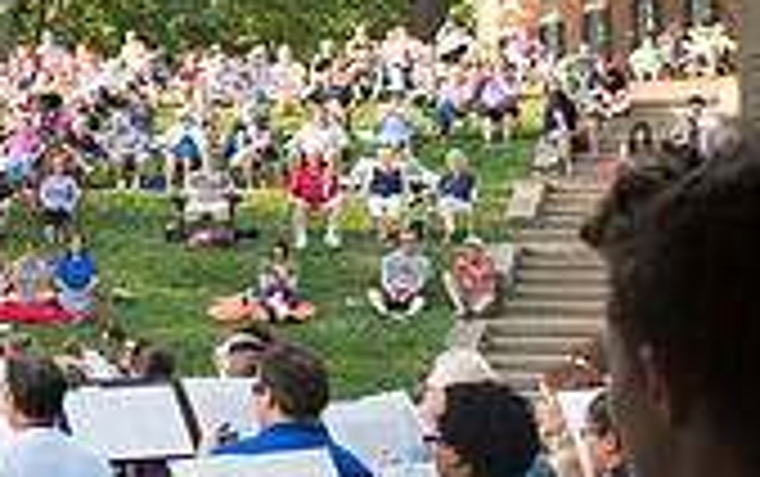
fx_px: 1887
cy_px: 162
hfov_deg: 19.6
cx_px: -400
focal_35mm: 91
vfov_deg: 14.4
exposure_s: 1/160
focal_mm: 26
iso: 500
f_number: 6.3
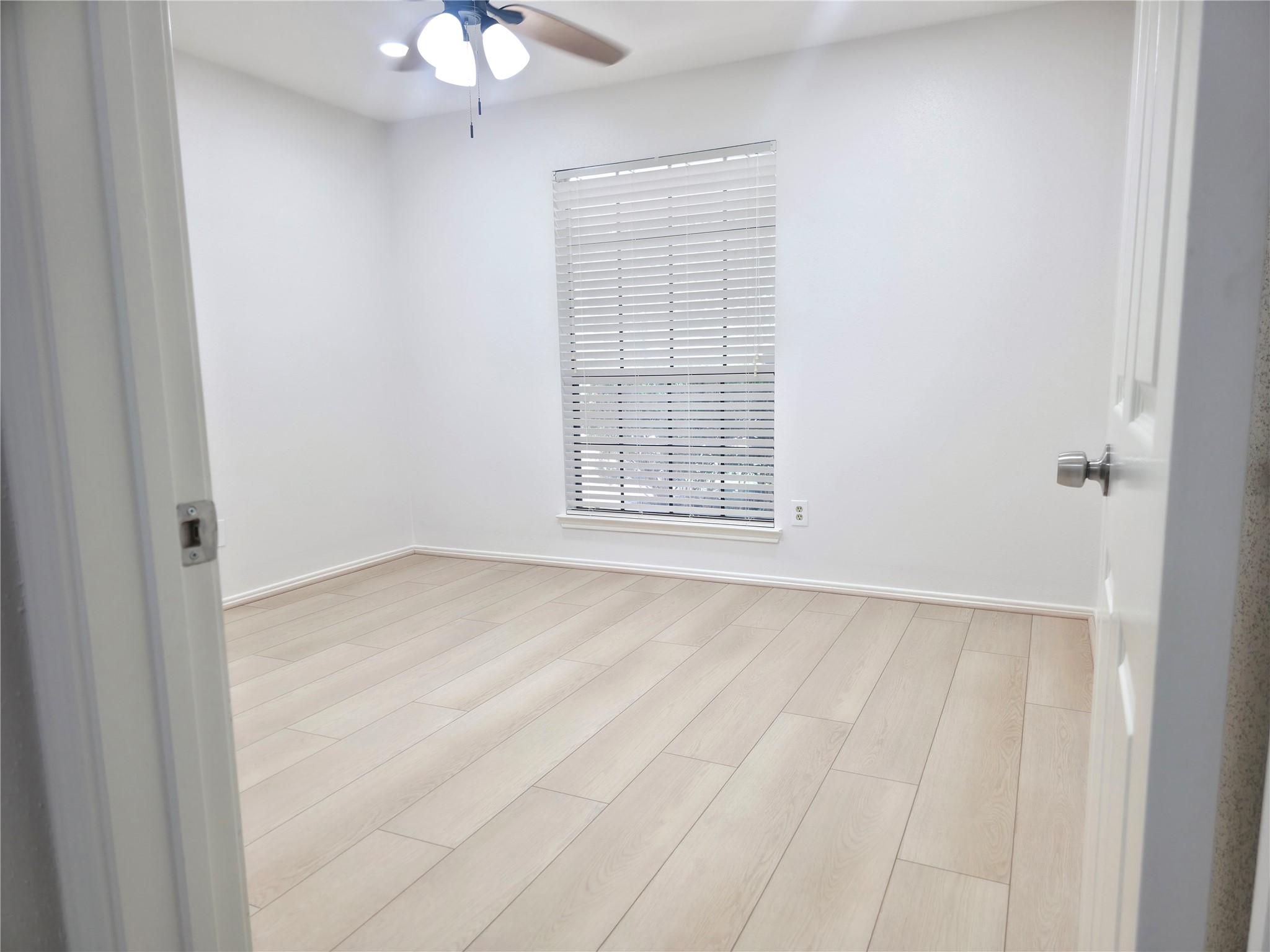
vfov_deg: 58.9
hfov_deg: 73.9
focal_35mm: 23
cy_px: 476
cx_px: 635
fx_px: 844
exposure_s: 1/120
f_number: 1.7
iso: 160
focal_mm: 6.3
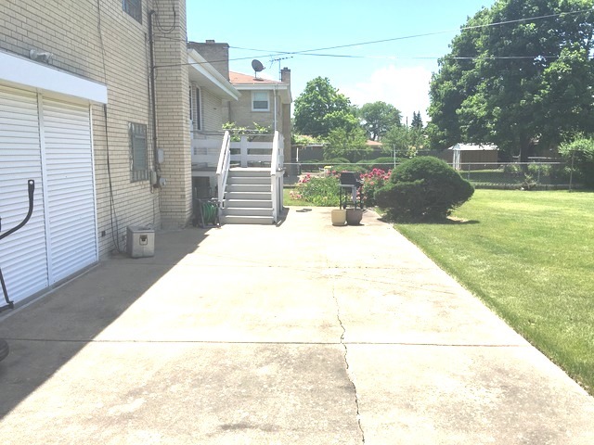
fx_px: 498
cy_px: 222
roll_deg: -0.2
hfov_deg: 61.7
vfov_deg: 48.2
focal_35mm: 29
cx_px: 297
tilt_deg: -6.7
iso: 25
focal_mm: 4.15
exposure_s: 1/1399
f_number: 2.2
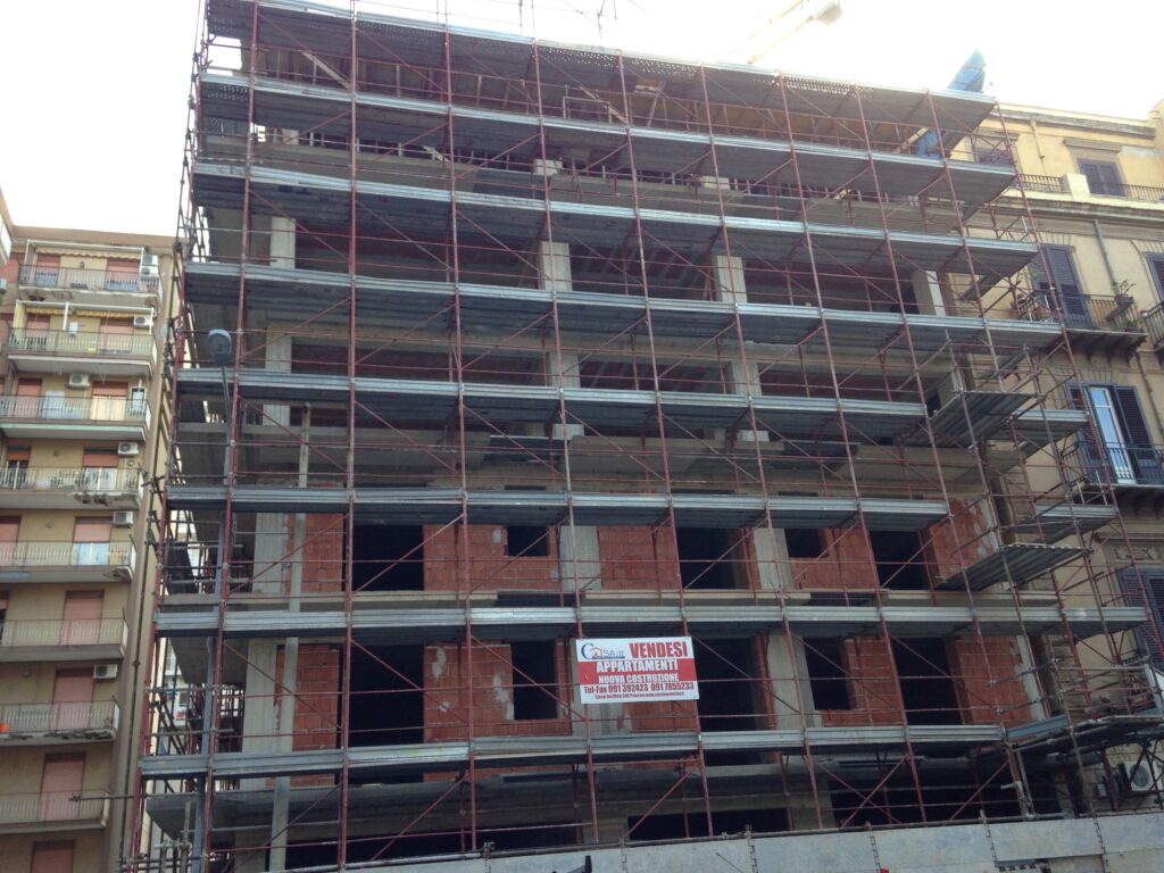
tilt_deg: +24.9
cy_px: 436
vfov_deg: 42.9
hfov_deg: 55.4
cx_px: 582
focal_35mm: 33
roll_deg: +1.2
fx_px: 1110
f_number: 2.4
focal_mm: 4.12
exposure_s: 1/120
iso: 50
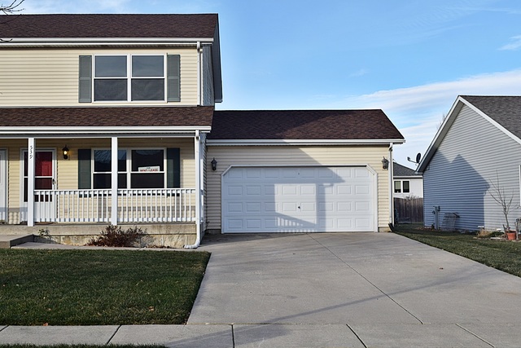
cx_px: 260
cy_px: 174
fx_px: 673
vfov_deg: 29.0
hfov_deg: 42.3
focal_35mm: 46
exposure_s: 1/320
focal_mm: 31
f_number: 9
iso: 200
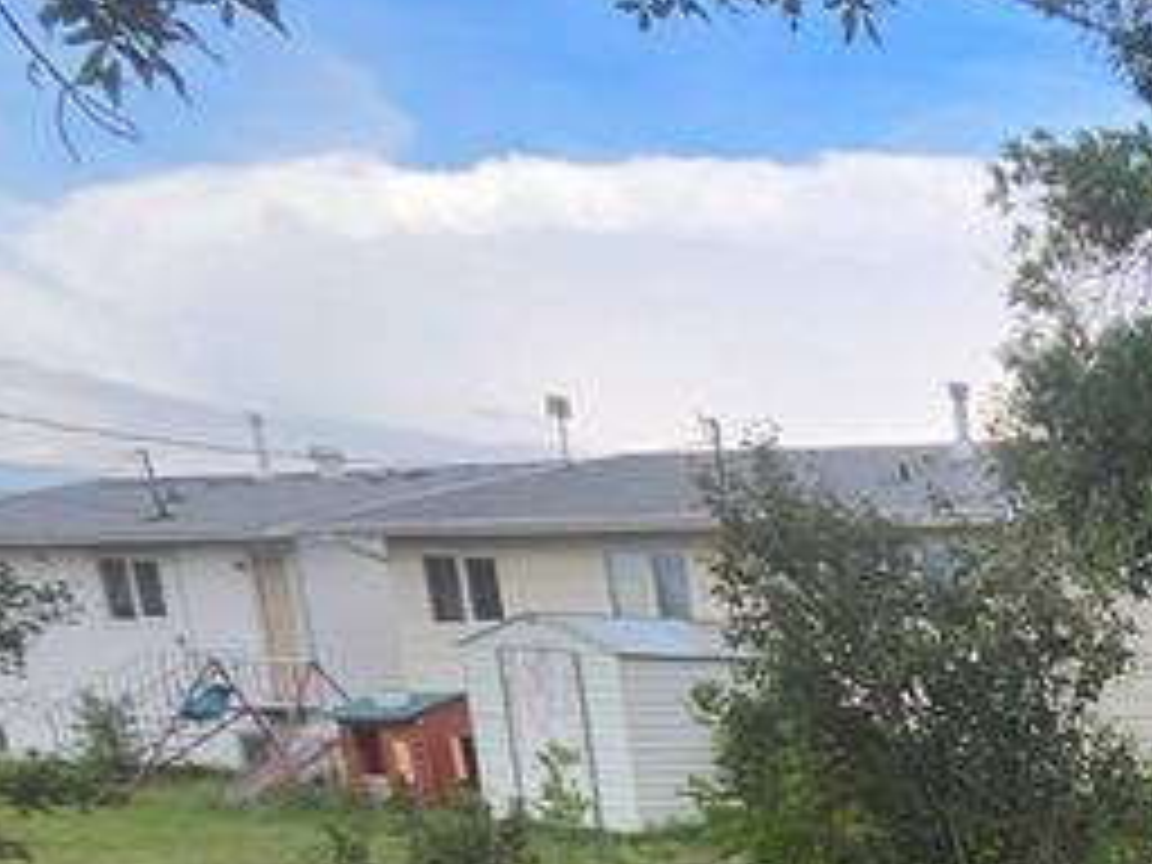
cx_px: 1935
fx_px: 1731
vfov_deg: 24.0
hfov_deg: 23.8
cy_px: 1170
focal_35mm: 52
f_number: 2.2
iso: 40
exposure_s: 1/335
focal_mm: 1.74
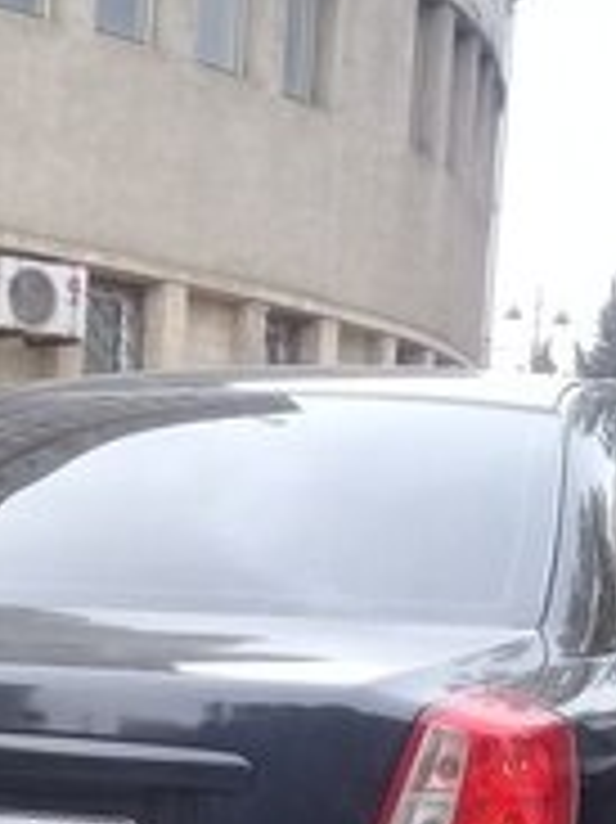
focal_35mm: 84
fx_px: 1995
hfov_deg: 17.5
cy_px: 991
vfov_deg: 21.6
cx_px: 243
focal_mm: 3.3
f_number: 2.2
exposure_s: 1/173
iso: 50
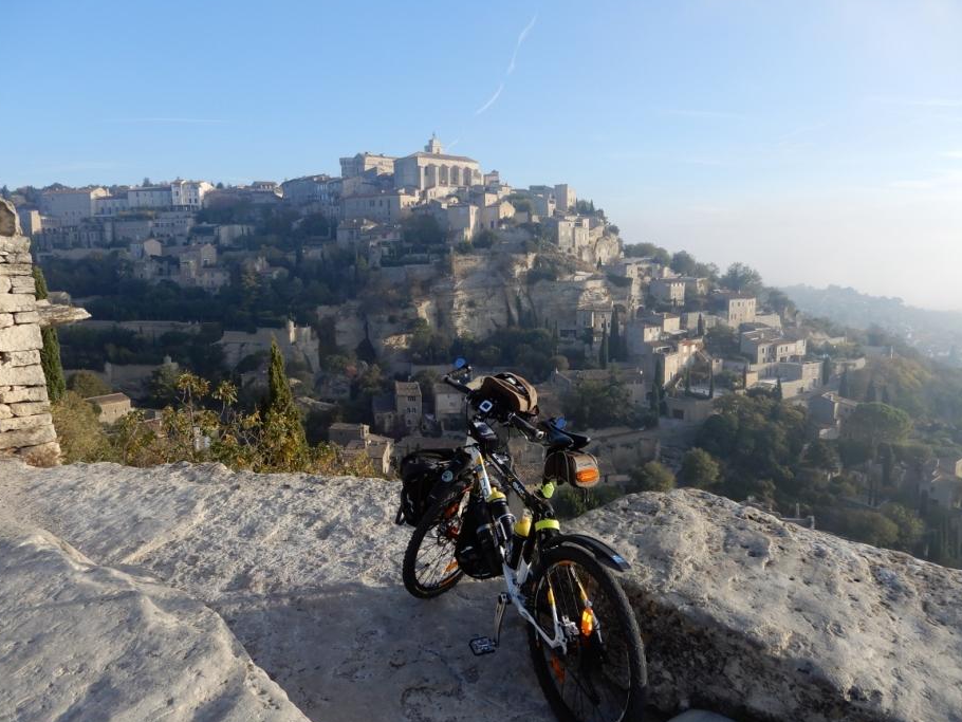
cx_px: 458
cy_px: 363
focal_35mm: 27
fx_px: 751
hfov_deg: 65.3
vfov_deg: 51.4
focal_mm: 4.3
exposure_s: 1/500
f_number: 3.4
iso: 80
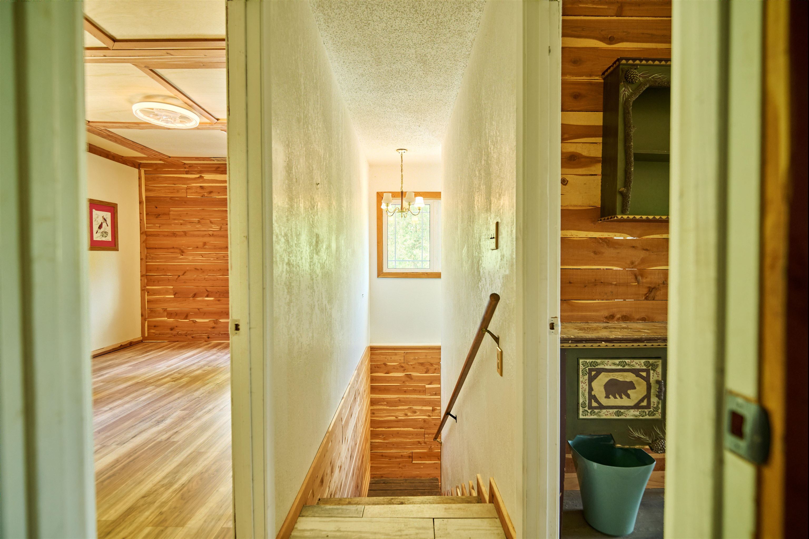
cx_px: 404
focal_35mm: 16
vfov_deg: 73.7
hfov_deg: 96.7
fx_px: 360
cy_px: 270
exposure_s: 1/2000
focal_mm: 16
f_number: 2.8
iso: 2500
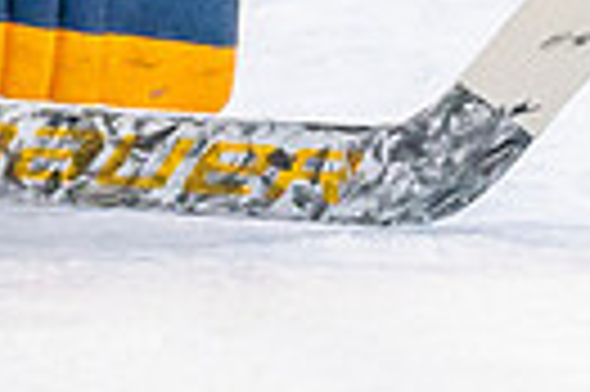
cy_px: -565
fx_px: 10672
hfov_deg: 3.2
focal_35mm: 652
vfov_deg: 2.1
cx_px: -117
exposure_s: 1/1250
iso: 3200
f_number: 2.8
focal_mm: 71
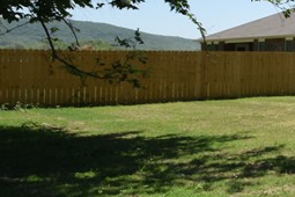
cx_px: 487
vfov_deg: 20.8
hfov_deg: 22.8
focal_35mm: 64
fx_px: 524
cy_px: 21
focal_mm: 10
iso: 100
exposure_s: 1/200
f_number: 8
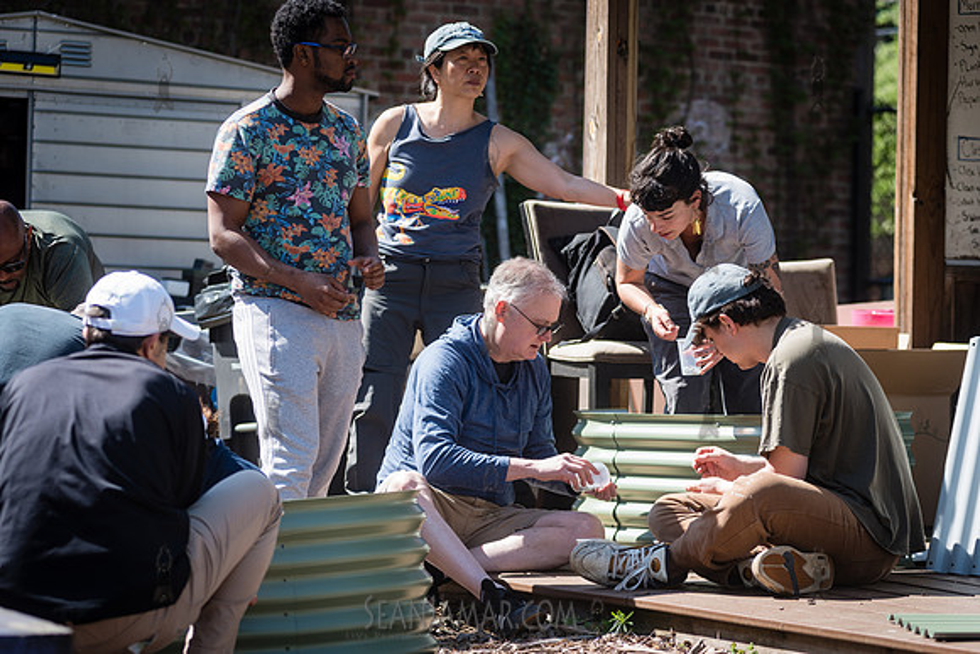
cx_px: 490
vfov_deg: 13.0
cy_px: 327
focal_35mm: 105
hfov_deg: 19.5
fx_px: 2859
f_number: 4
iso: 100
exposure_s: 1/400
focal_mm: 105
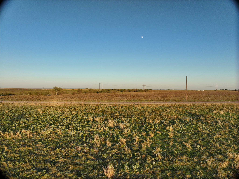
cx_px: 120
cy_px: 90
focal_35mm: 24
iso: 100
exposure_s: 1/1000
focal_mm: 12.29
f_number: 2.8
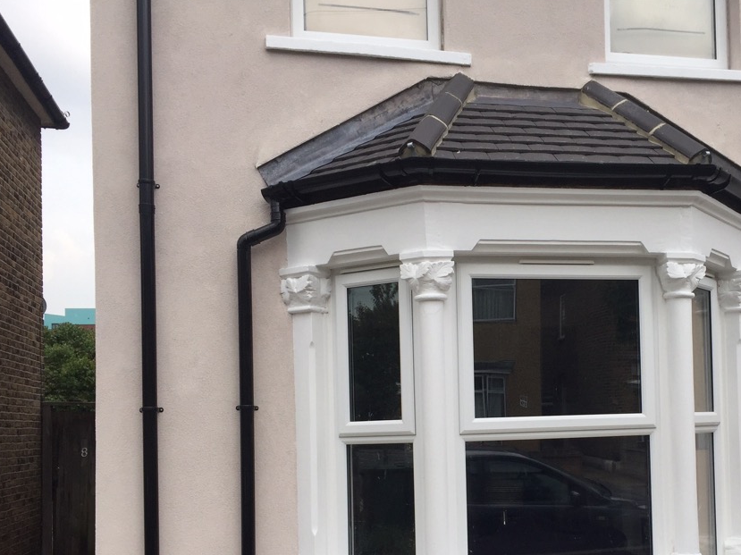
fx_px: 899
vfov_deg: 33.8
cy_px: 399
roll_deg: +0.6
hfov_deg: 44.0
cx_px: 509
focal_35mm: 42
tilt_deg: +2.3
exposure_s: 1/581
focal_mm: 4.15
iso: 32
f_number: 2.2
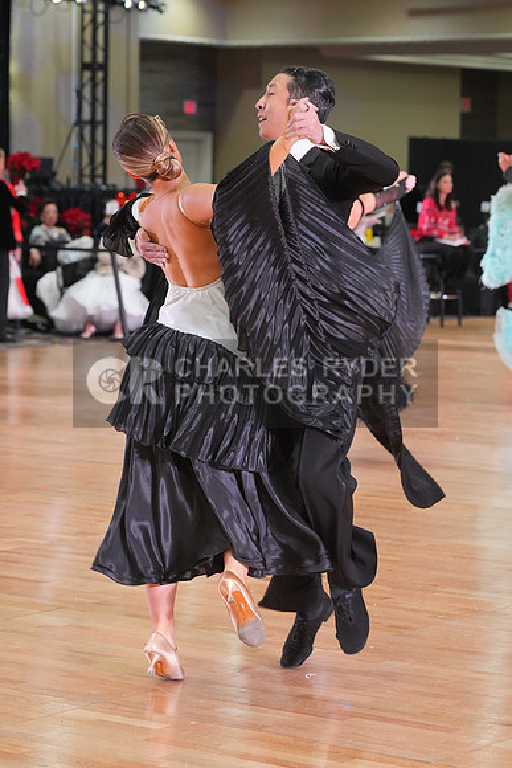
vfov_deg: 17.9
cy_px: 384
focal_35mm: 114
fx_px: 2430
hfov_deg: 12.0
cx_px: 256
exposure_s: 1/200
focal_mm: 114
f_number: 5.6
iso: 3200
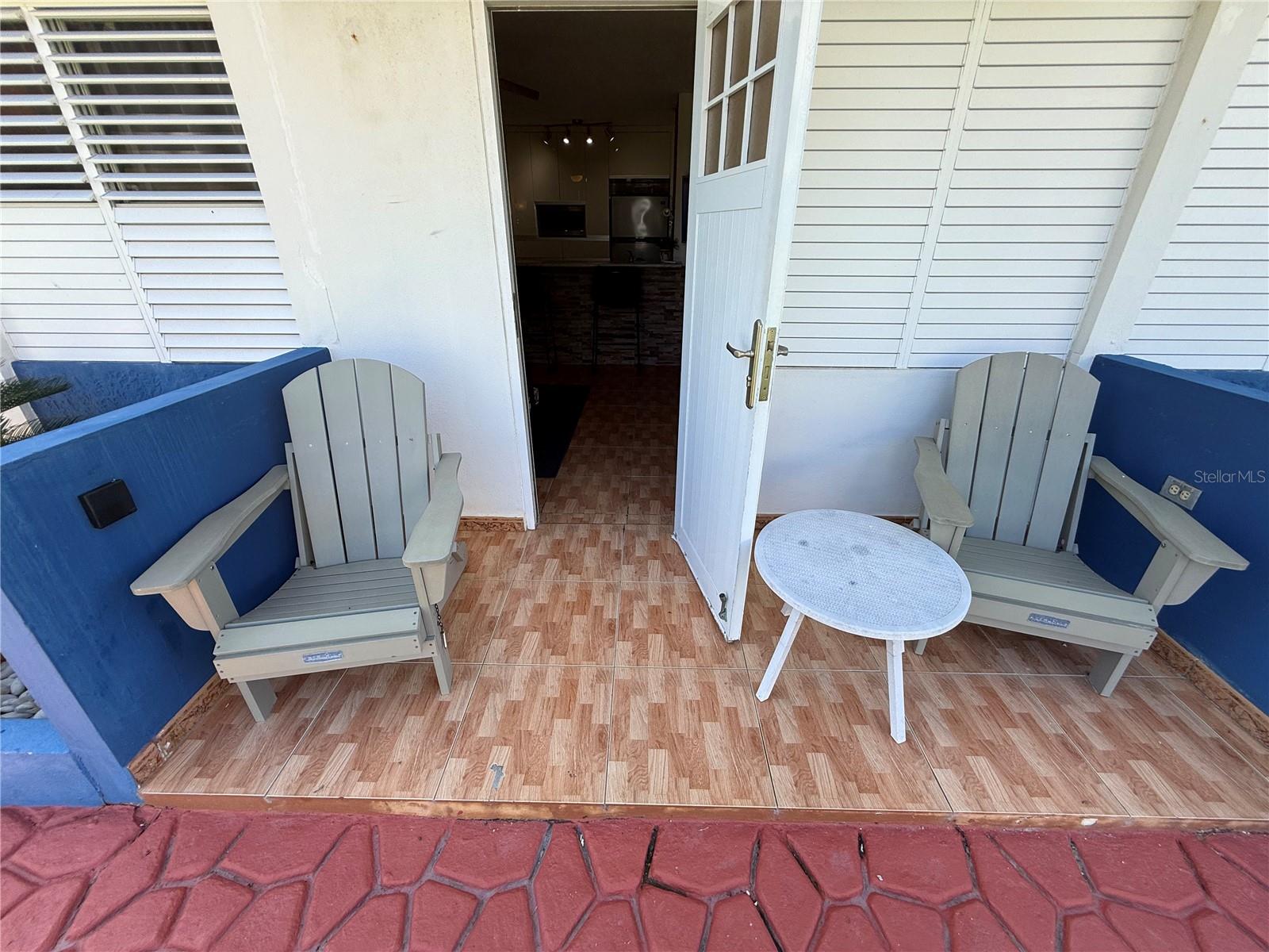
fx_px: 513
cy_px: 476
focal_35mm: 14
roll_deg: -0.6
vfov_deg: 85.7
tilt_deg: -25.1
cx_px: 634
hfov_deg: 102.1
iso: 50
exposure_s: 1/379
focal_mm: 2.22
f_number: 2.2
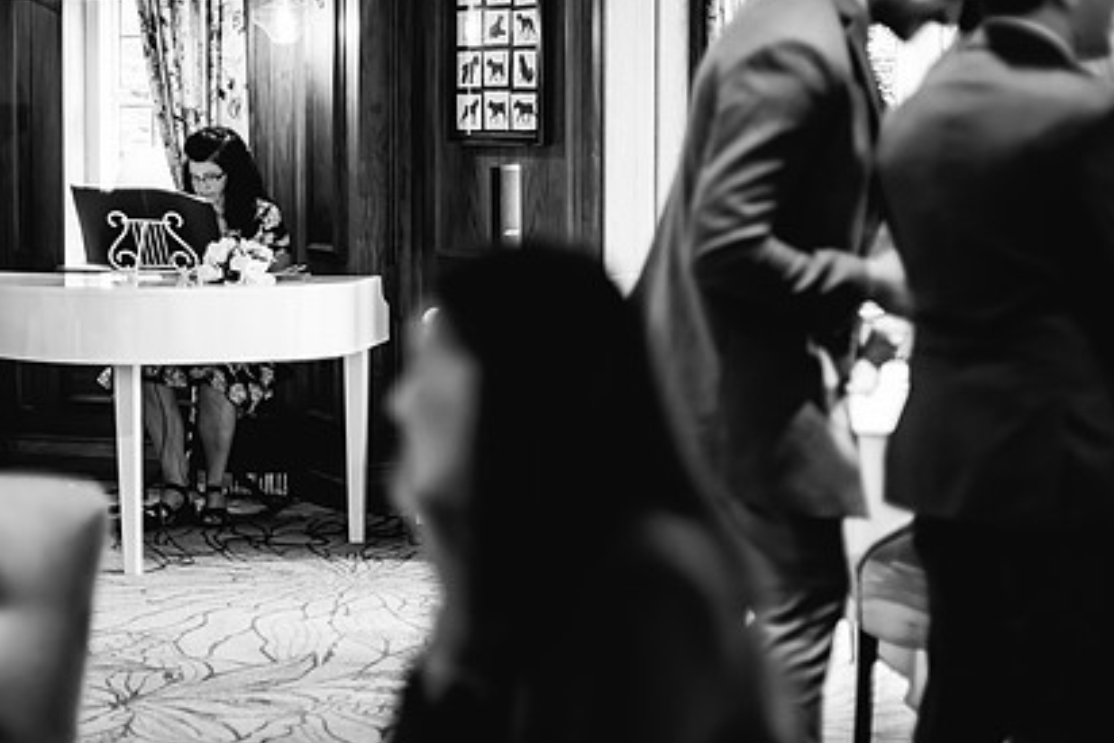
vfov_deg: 18.6
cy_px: 269
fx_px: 2260
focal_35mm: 73
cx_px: 568
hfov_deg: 27.7
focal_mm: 50
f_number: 1.4
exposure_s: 1/250
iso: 1000
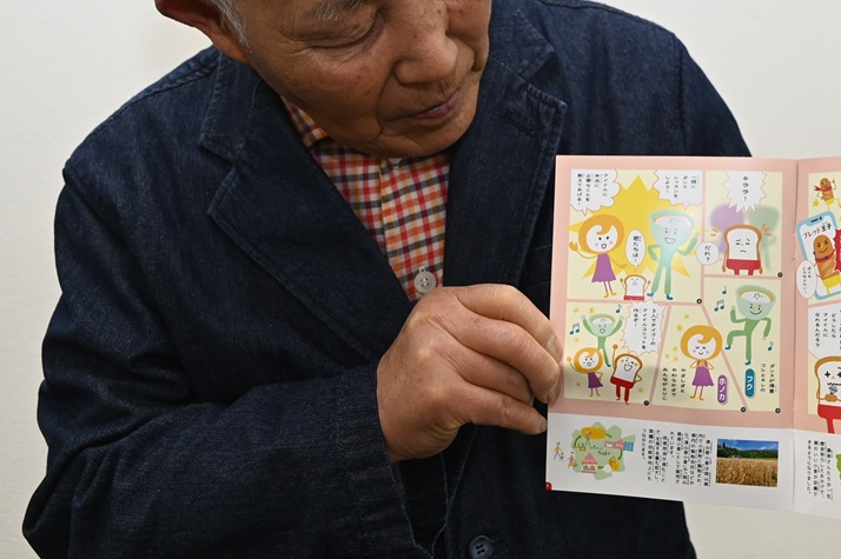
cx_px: 539
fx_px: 1144
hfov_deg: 40.0
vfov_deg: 27.3
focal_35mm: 49
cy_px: 168
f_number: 5.6
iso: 500
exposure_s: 1/200
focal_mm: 22
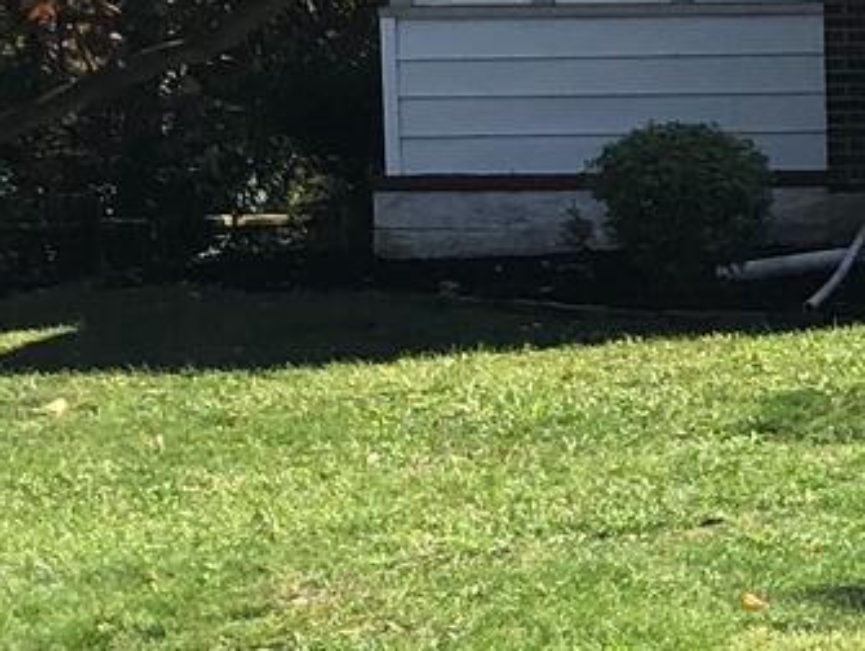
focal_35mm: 171
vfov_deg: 8.7
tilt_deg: -3.9
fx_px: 4278
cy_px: 447
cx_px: 1609
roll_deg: -0.3
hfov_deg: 10.7
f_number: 1.8
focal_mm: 3.99
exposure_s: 1/857
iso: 20
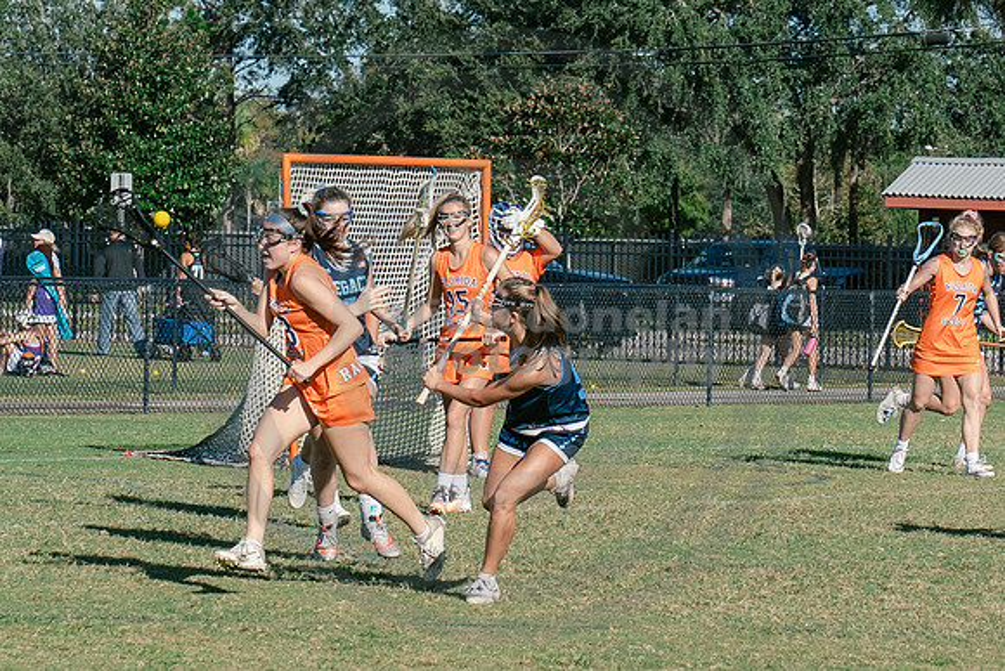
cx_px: 639
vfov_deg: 6.3
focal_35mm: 219
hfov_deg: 9.4
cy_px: 313
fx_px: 6126
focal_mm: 70
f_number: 5.6
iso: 250
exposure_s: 1/1600
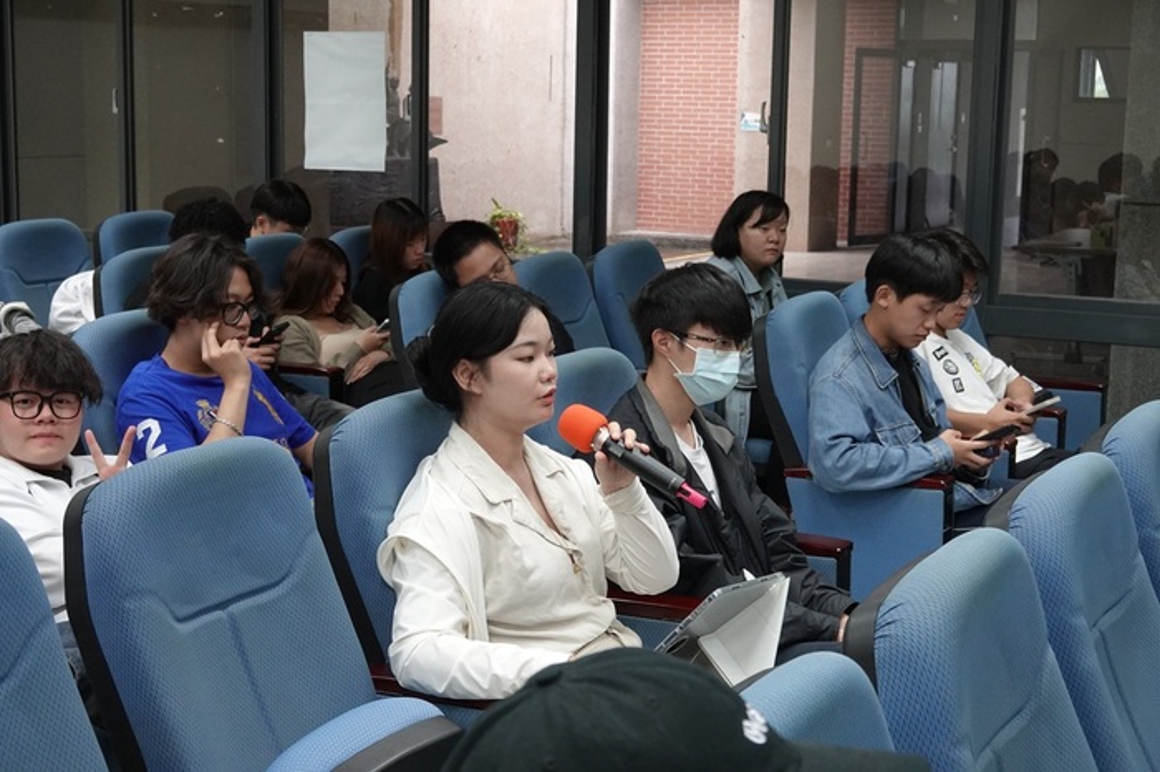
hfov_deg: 34.5
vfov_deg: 23.4
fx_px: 1868
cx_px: 580
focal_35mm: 58
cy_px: 386
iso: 1000
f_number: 4
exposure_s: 1/80
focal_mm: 21.56
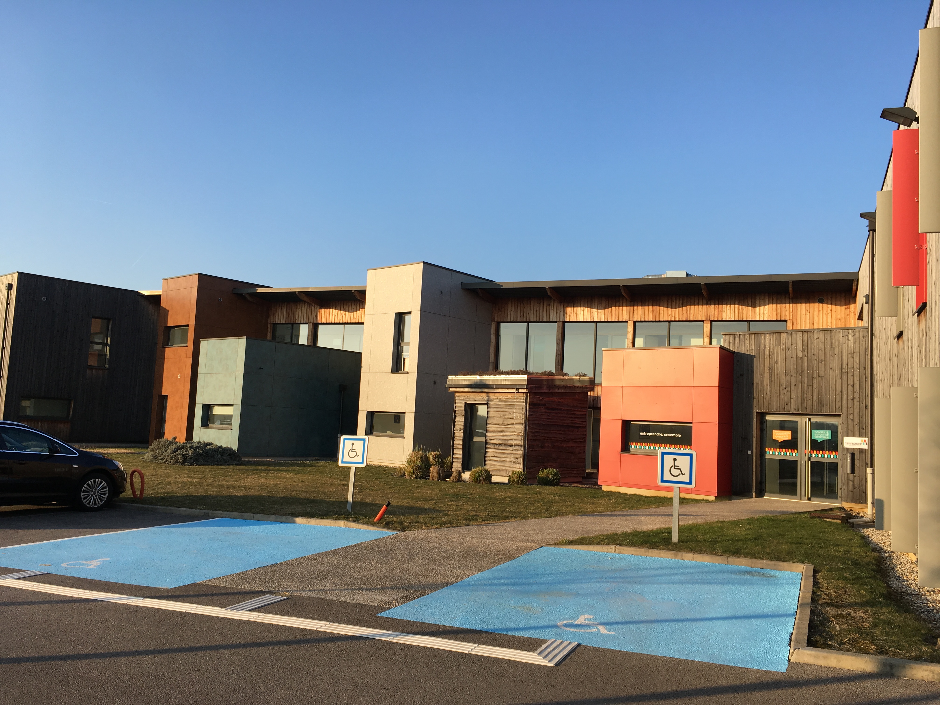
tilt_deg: +5.4
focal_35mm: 29
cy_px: 352
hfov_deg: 61.7
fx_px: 787
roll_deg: -3.3
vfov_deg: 48.2
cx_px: 470
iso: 25
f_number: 2.2
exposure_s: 1/680
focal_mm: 4.15
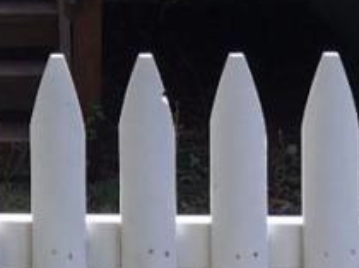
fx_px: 1834
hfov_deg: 10.6
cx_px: -258
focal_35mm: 177
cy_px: -25
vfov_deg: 8.3
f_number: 2.2
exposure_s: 1/455
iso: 25
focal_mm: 4.15
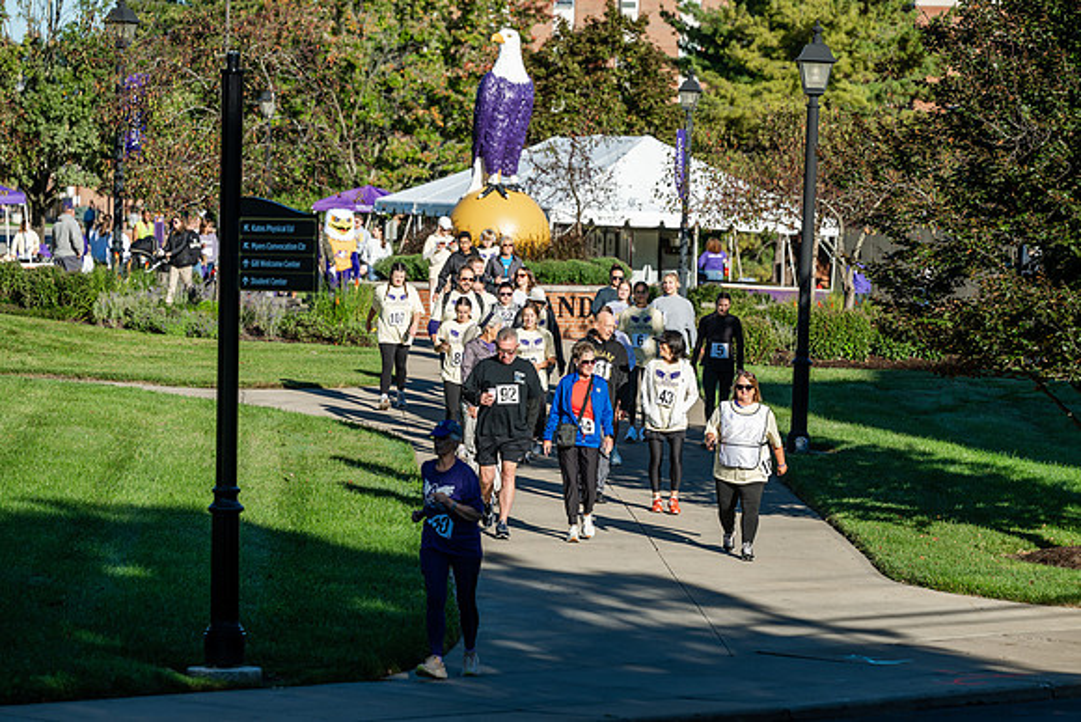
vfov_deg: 8.9
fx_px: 4655
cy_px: 361
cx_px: 540
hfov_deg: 13.2
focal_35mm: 155
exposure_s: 1/500
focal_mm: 155
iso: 50
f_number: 4.5
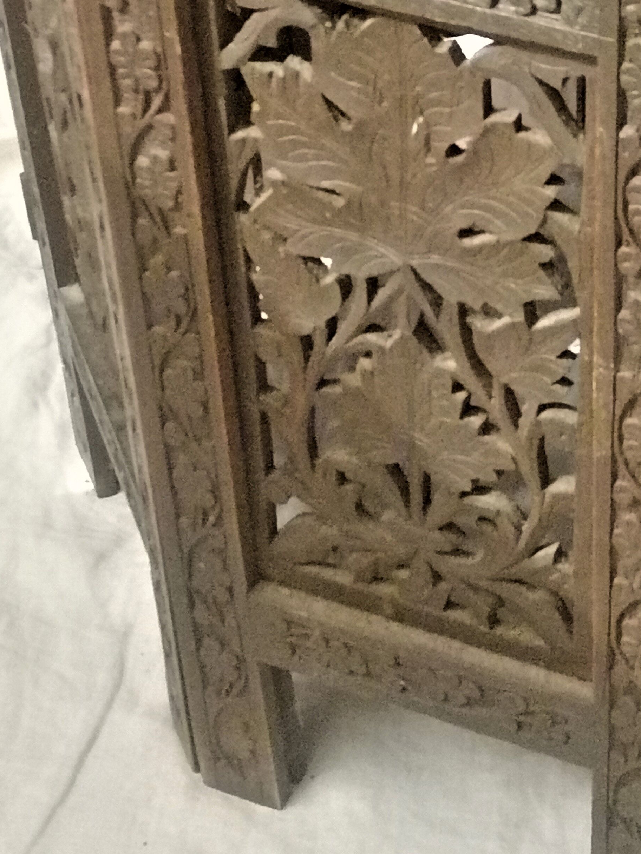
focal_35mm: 97
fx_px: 2395
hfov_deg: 15.2
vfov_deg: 20.2
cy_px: 281
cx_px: 480
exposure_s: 1/14.3
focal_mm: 5.4
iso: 2500
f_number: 1.8
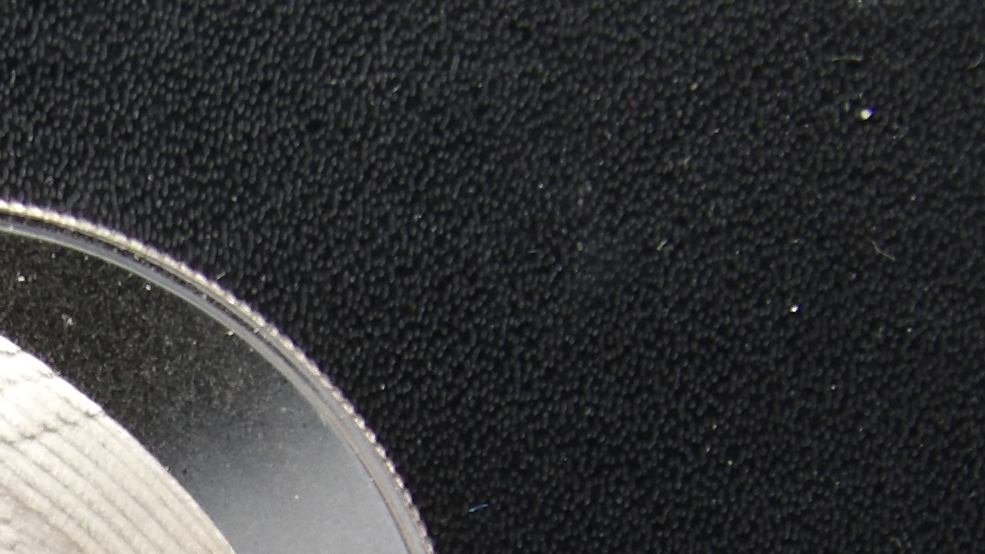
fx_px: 4022
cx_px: -66
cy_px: 784
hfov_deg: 13.7
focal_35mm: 154
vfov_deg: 7.8
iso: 200
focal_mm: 10.9
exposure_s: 1/22
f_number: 4.3
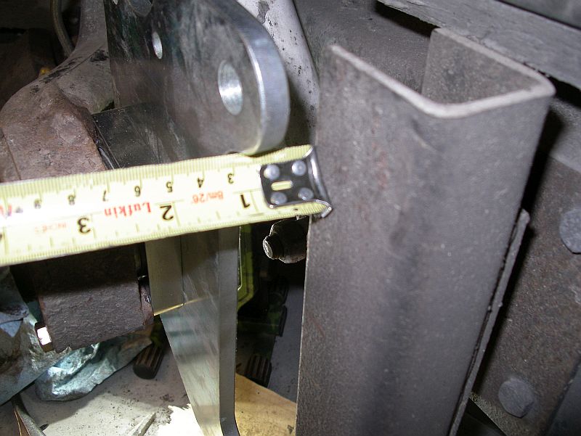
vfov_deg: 38.7
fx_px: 621
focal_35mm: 37
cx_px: 290
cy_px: 218
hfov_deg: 50.1
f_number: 2.8
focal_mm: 7.8
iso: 200
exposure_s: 1/40
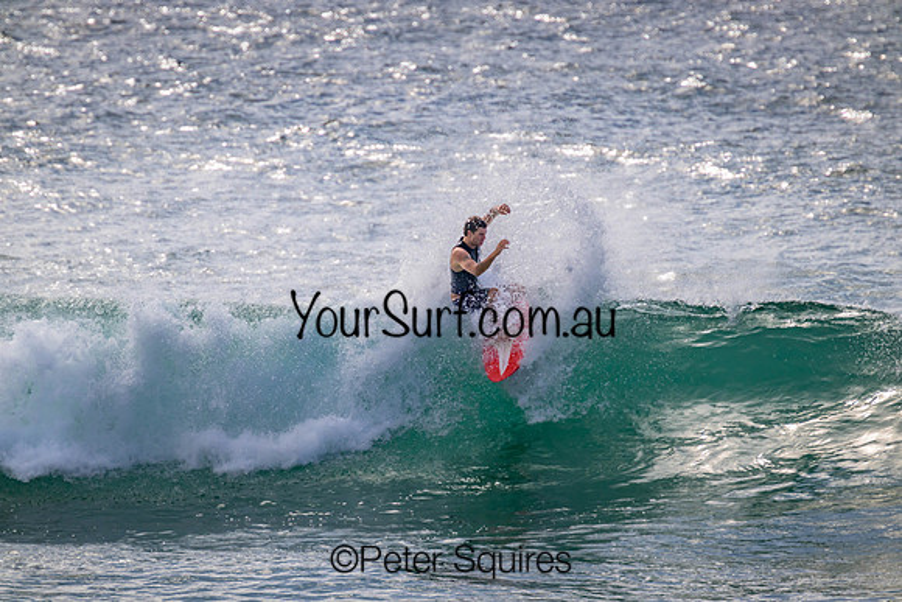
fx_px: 20048
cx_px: 451
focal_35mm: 800
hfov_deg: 2.6
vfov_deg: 1.7
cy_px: 301
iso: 800
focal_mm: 800
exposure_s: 1/2000
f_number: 11
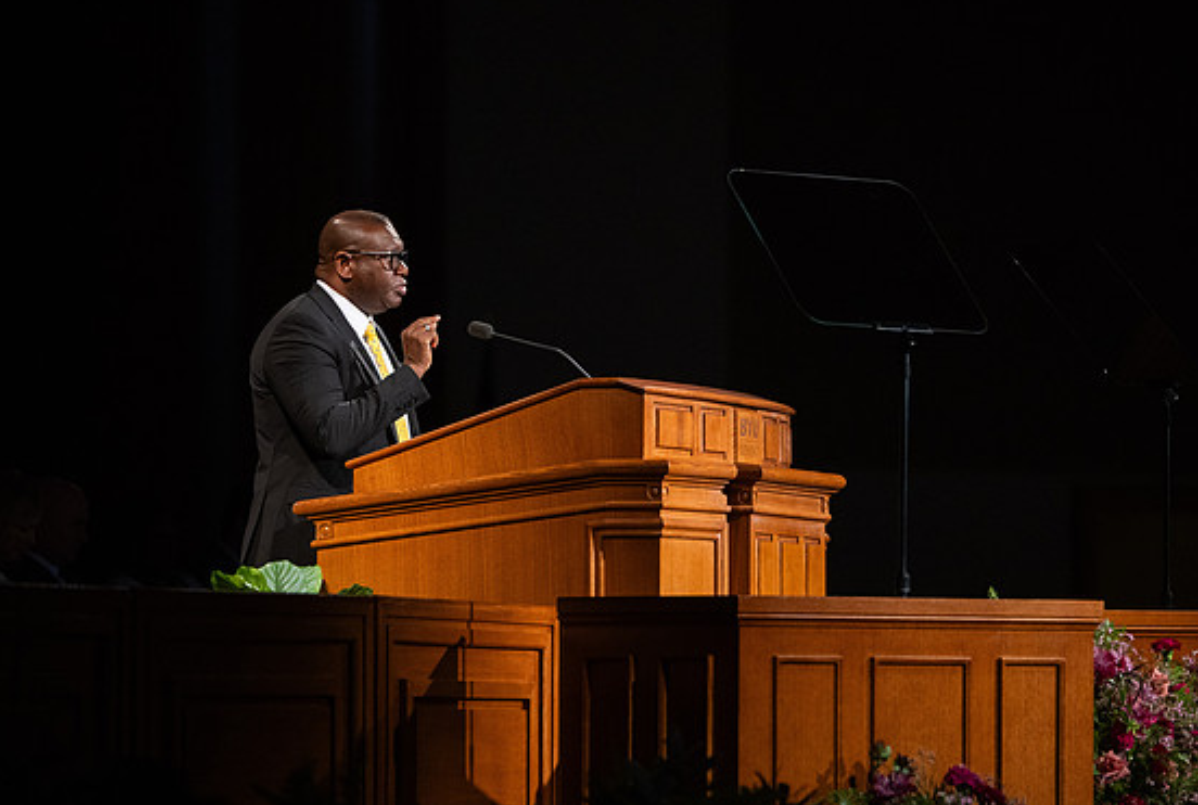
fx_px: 6605
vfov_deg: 7.0
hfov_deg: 10.4
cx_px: 624
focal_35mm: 198
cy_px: 427
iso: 2500
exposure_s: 1/320
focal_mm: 180
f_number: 2.8
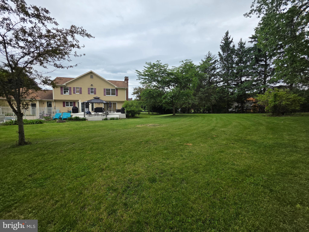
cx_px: 154
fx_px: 116
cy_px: 116
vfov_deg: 89.9
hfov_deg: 106.2
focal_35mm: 13
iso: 40
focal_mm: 2.2
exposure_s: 1/1318
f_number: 1.9
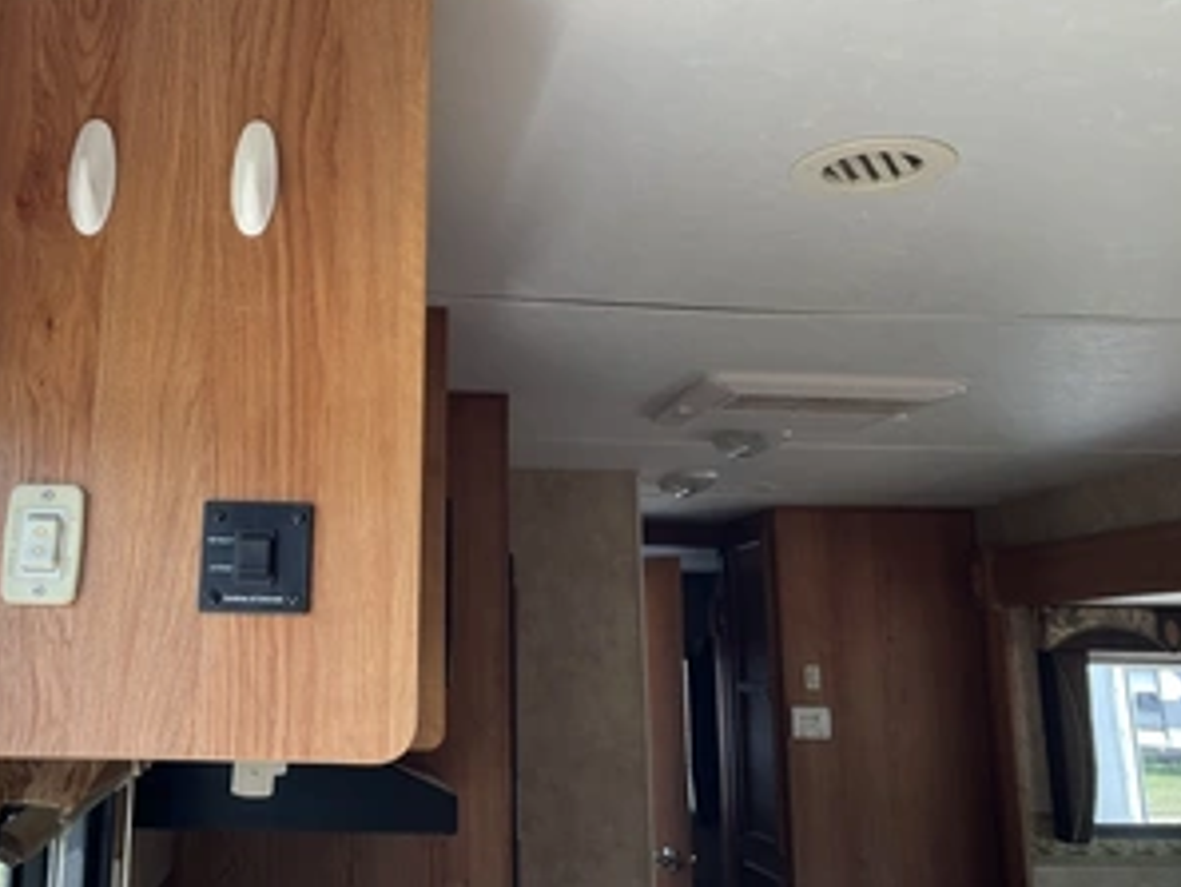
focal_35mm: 39
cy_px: 346
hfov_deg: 47.1
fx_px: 1331
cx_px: 394
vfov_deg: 36.7
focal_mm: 3
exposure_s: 1/122
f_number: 1.8
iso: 25
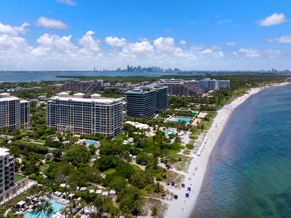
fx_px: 202
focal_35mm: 24
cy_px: 109
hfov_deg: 71.6
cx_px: 146
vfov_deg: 56.8
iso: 200
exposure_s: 1/160
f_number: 4
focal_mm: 12.29
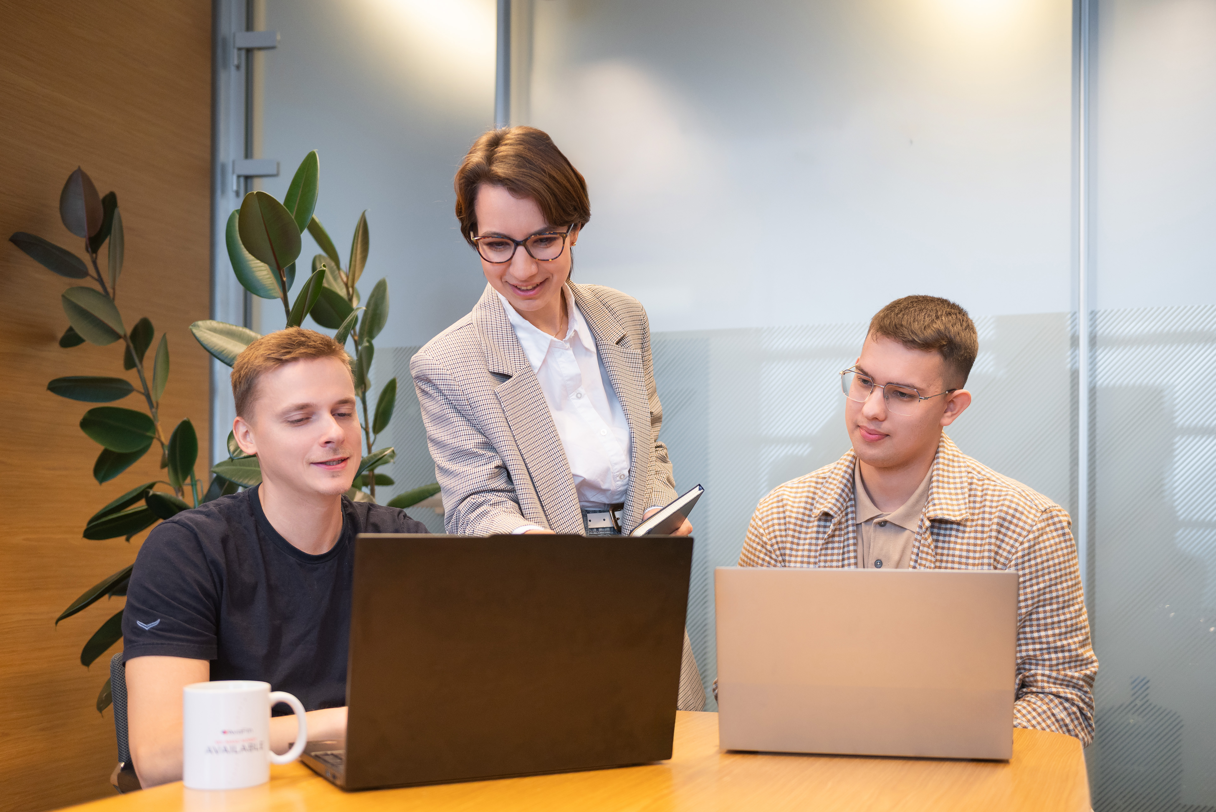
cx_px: 608
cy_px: 406
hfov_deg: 53.1
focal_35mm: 36
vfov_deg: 36.9
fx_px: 1216
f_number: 2.8
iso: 640
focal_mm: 36
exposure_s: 1/200
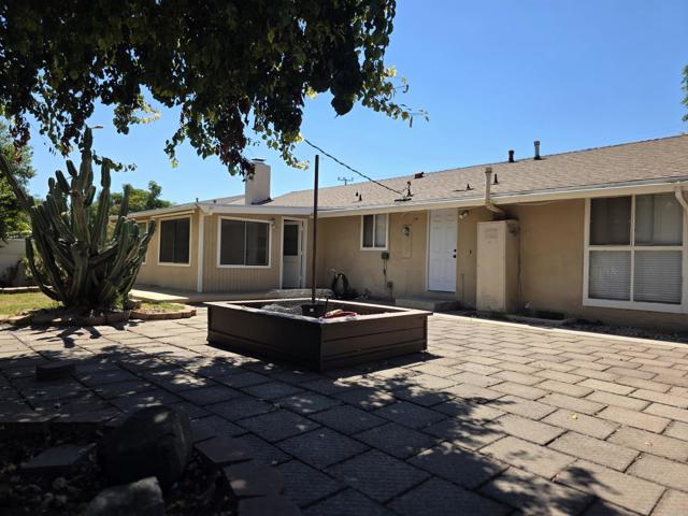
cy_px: 258
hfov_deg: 73.9
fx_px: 457
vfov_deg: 58.9
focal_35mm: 23
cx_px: 344
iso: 80
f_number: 1.7
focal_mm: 6.3
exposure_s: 1/3550
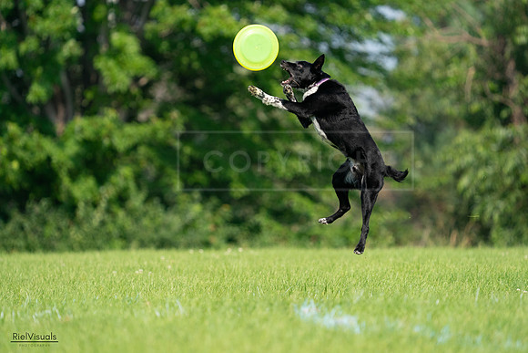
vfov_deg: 3.4
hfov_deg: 5.2
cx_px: 264
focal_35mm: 400
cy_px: 176
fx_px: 5868
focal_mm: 400
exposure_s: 1/4000
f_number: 6.3
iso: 1600
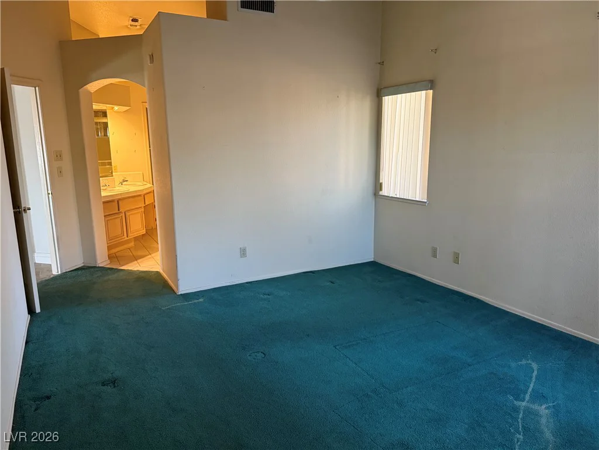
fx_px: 415
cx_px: 300
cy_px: 225
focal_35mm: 24
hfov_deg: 71.6
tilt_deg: -11.1
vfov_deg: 56.8
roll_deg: +0.3
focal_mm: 6.76
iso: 640
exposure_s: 1/60
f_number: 1.78
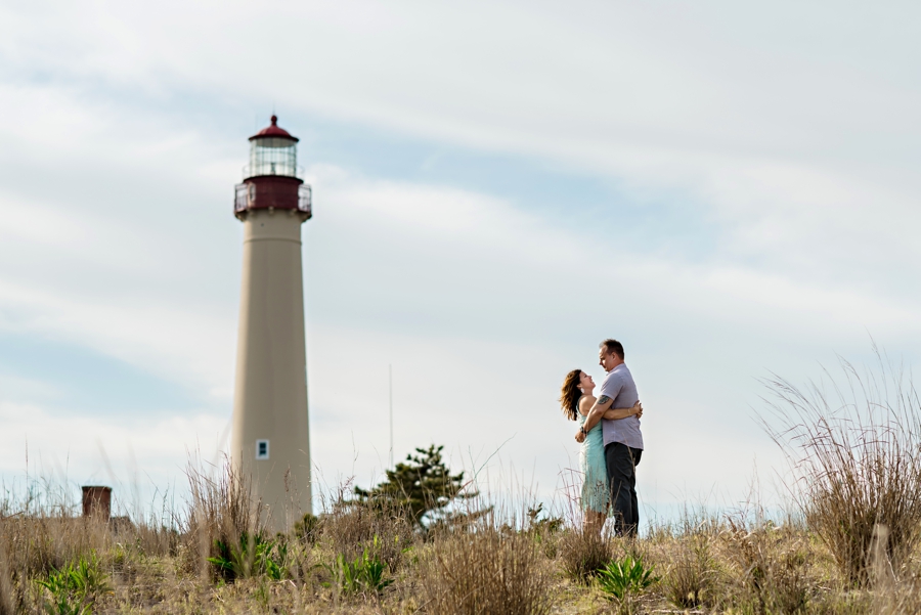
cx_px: 486
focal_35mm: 93
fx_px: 2382
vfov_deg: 14.7
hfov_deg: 21.9
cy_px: 333
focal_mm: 85
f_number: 2.8
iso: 100
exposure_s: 1/2000
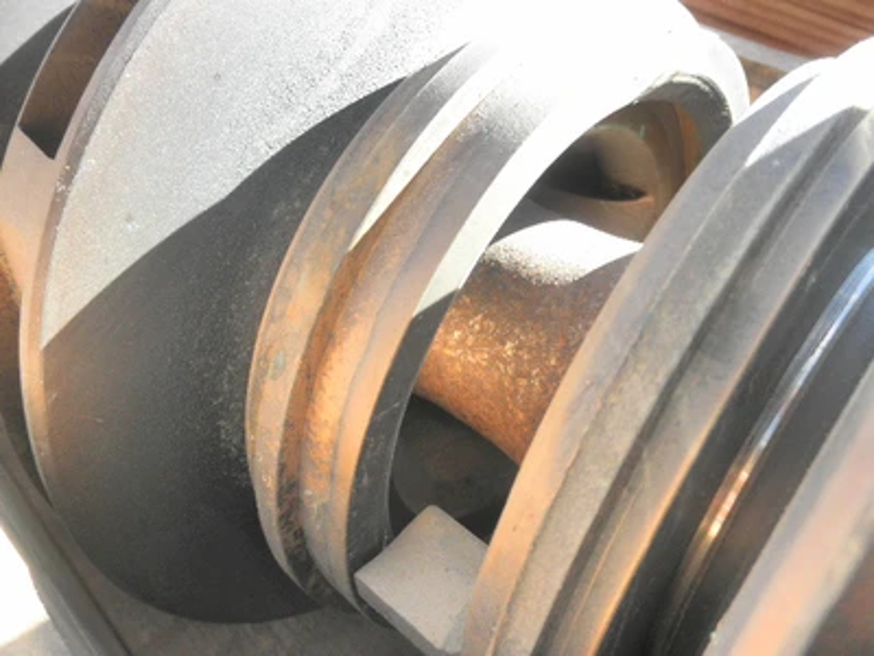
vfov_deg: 49.7
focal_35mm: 28
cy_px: 328
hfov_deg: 63.4
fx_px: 707
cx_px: 437
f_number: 3
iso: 64
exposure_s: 1/80
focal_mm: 5
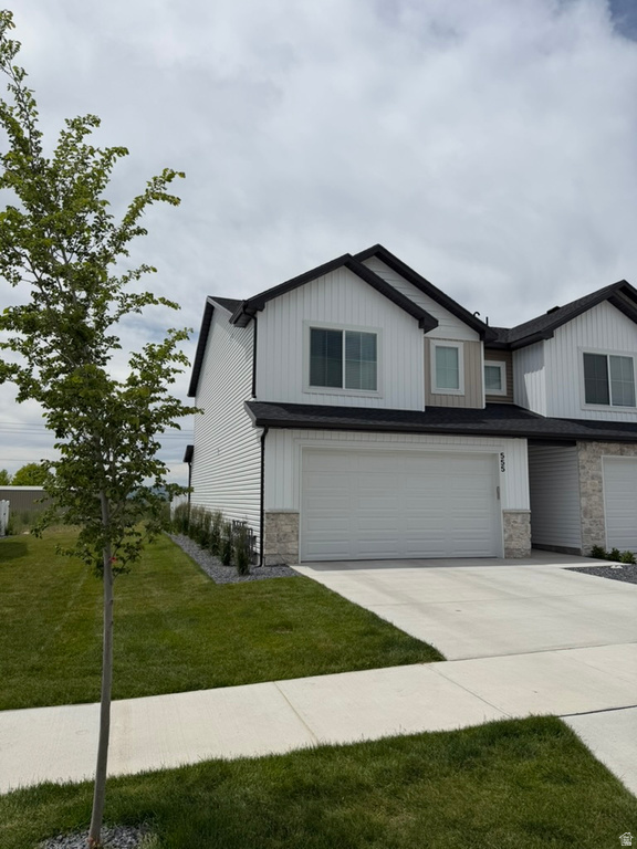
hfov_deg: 56.8
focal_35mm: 24
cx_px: 318
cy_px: 424
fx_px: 589
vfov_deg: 71.6
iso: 80
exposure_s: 1/14286
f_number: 1.78
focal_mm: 6.76
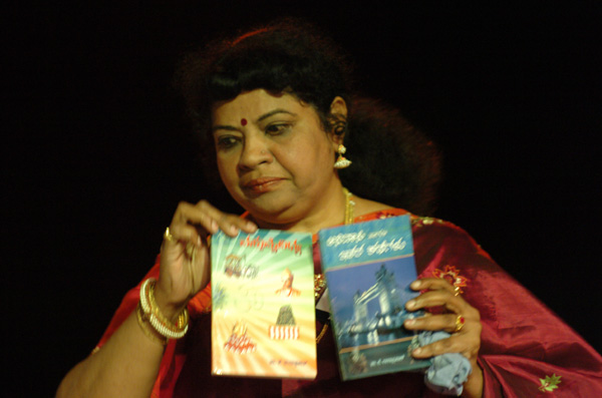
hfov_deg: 6.9
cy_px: 199
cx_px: 301
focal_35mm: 300
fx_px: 5005
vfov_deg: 4.6
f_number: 2.8
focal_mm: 200
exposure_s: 1/60
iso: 800
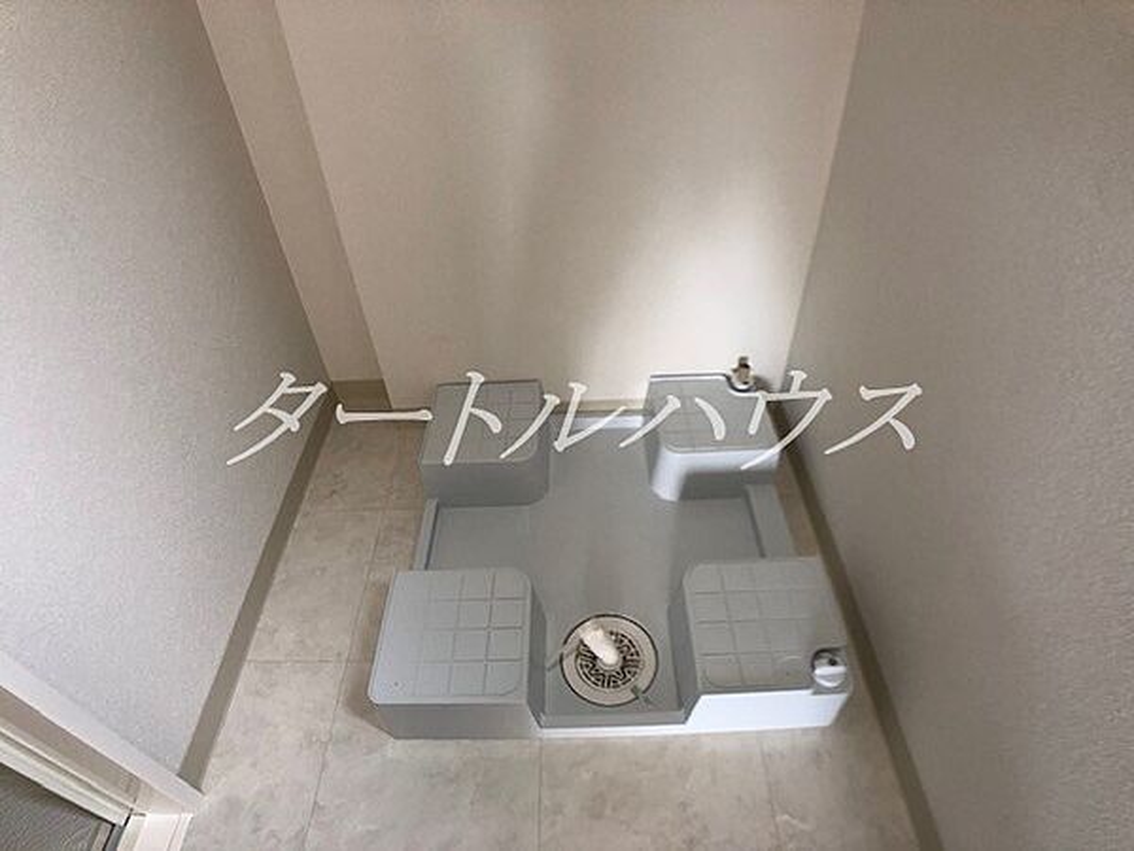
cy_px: 426
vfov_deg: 49.7
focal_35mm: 28
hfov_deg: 63.4
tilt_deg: -43.5
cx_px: 567
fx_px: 917
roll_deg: +2.1
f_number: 1.8
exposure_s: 1/24
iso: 40
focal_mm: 4
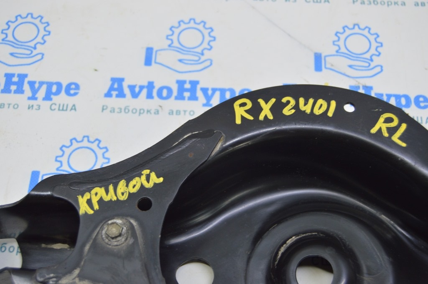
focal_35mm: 51
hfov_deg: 38.9
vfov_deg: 26.4
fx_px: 606
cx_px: 214
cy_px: 142
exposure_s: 1/20
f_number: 5.6
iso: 400
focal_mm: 34
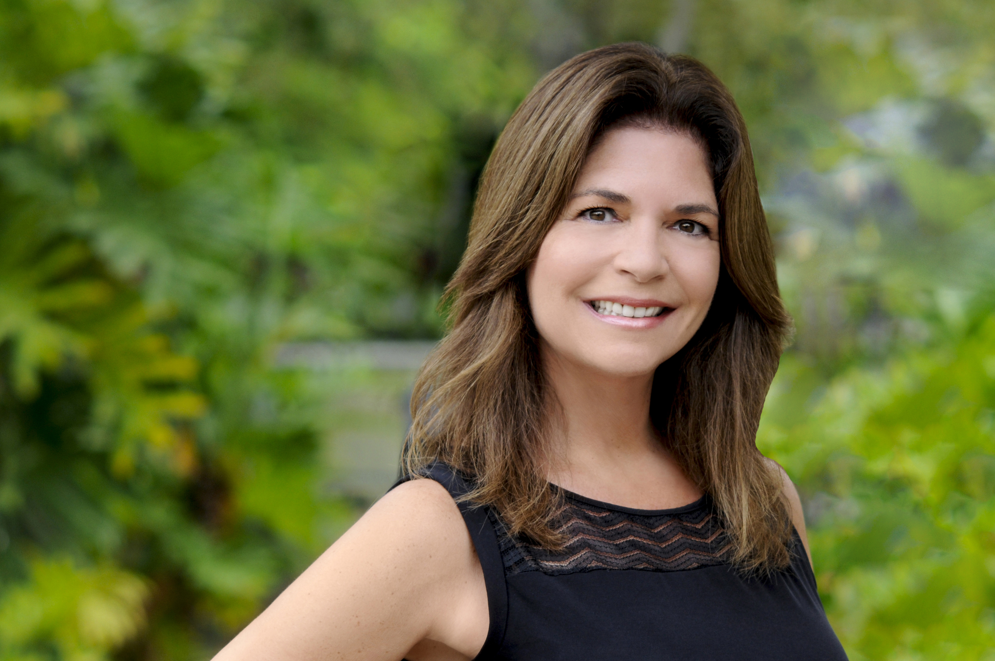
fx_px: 5594
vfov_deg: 6.8
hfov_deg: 10.2
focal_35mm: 203
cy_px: 395
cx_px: 623
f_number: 4
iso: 250
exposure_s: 1/320
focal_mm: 105
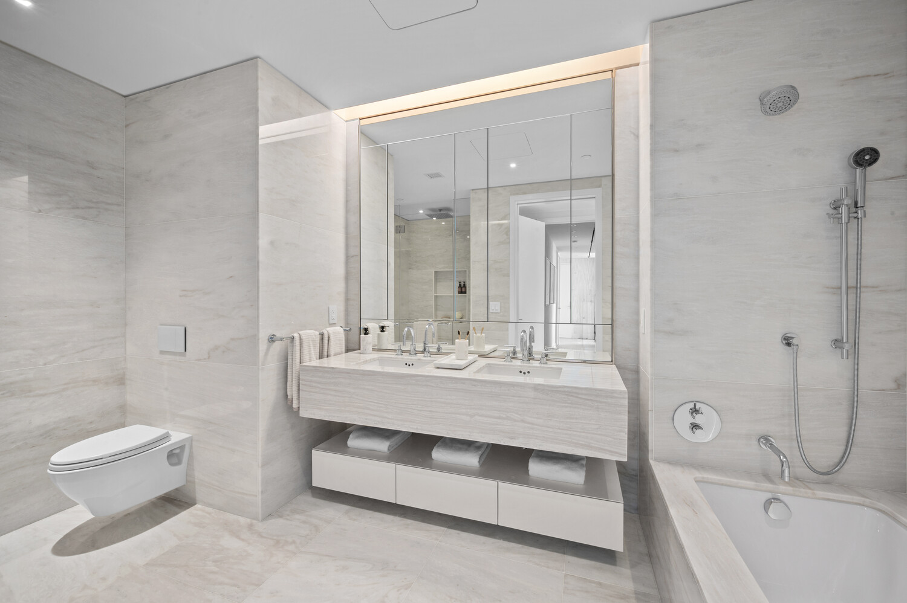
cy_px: 302
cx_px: 454
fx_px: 352
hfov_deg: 104.3
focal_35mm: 14
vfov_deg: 81.1
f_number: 16
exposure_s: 2
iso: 250
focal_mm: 14
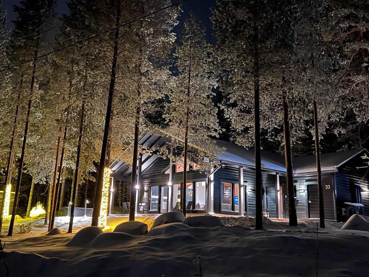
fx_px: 373
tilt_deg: +13.9
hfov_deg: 52.6
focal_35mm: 35
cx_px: 173
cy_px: 130
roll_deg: -2.5
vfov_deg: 40.7
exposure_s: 1/5
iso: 1000
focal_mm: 5.7
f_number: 1.5
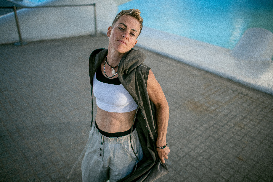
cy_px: 91
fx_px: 212
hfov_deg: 65.5
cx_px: 136
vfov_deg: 46.4
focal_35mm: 28
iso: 250
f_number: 1.8
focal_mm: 28
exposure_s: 1/2000
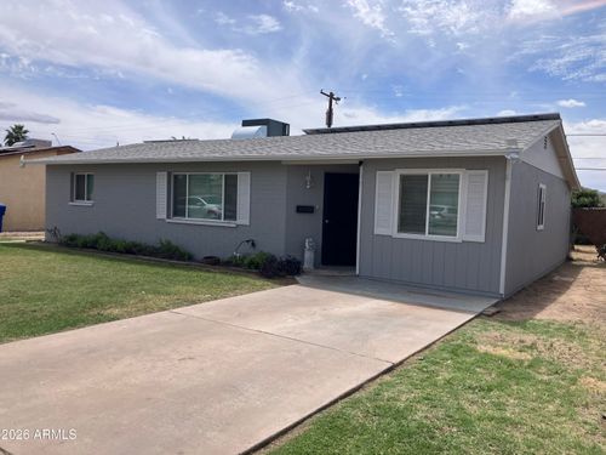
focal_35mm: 28
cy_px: 228
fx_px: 490
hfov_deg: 63.4
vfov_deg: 49.7
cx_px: 303
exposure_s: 1/3745
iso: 32
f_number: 1.8
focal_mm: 3.99
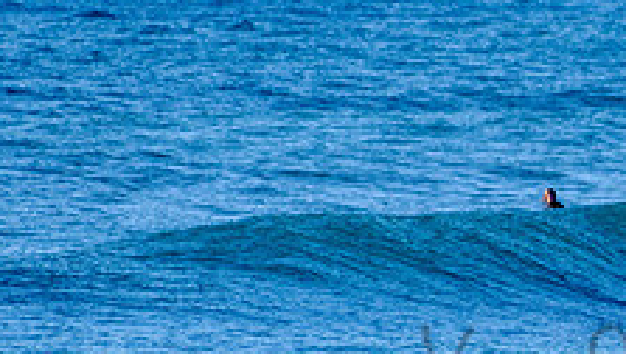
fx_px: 27734
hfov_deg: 1.3
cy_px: 264
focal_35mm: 1669
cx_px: 895
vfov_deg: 0.7
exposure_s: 1/2000
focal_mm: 500
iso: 280
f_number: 5.6
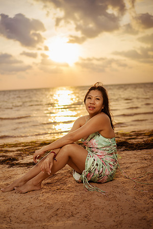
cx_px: 76
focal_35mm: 35
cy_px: 114
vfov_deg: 54.4
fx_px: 223
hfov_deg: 37.9
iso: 125
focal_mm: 35
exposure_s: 1/5000
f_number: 1.8
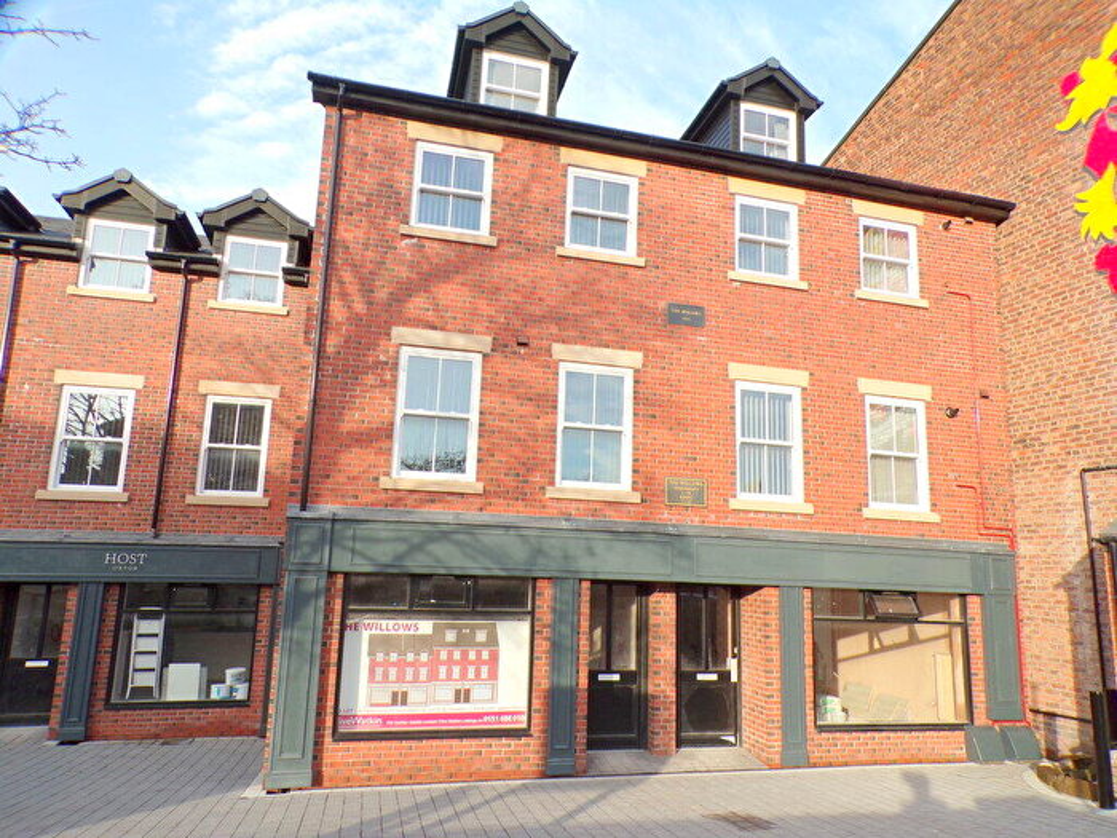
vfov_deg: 56.8
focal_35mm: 24
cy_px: 419
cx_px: 558
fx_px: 774
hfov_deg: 71.6
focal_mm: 4.3
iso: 80
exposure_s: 1/140
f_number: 4.3
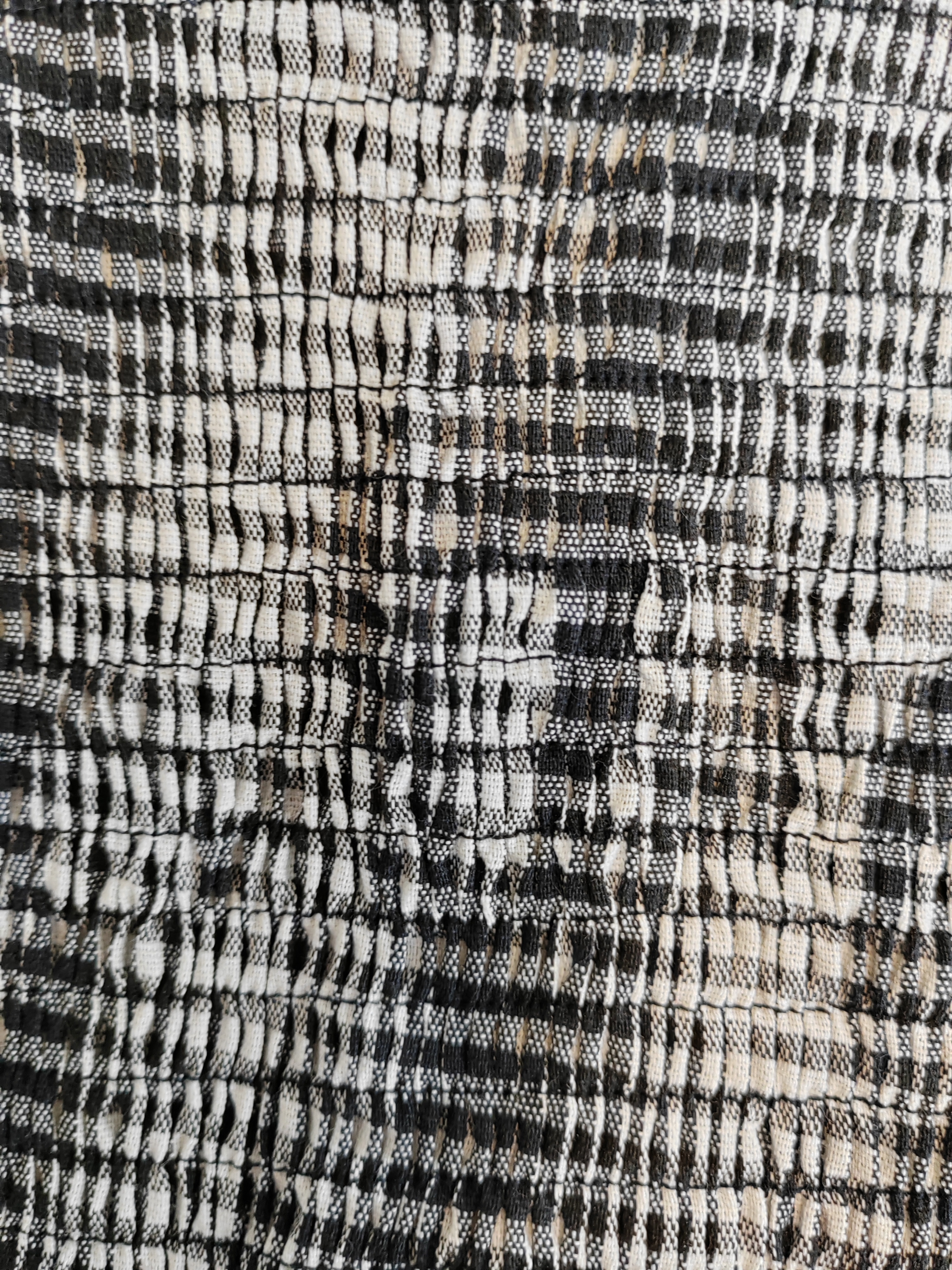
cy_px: 635
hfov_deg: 51.4
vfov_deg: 65.3
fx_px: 990
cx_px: 476
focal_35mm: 27
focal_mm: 5.52
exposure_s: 1/50
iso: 400
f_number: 1.9
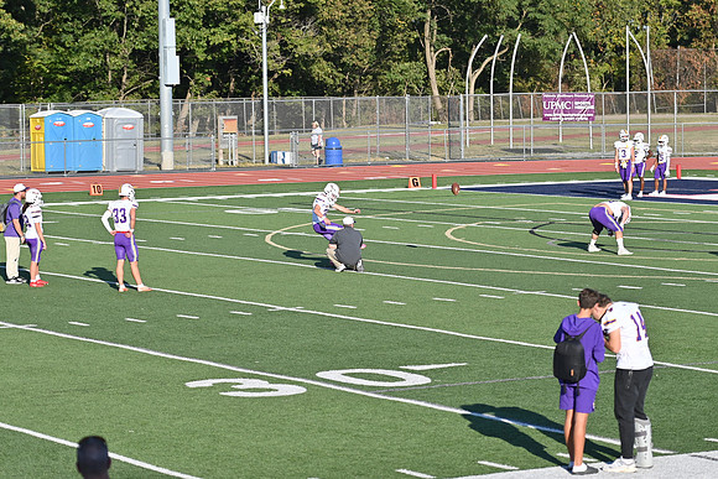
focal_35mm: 138
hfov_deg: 14.9
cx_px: 359
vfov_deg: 9.9
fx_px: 2753
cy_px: 240
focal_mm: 92
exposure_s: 1/2500
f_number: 2.8
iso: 100
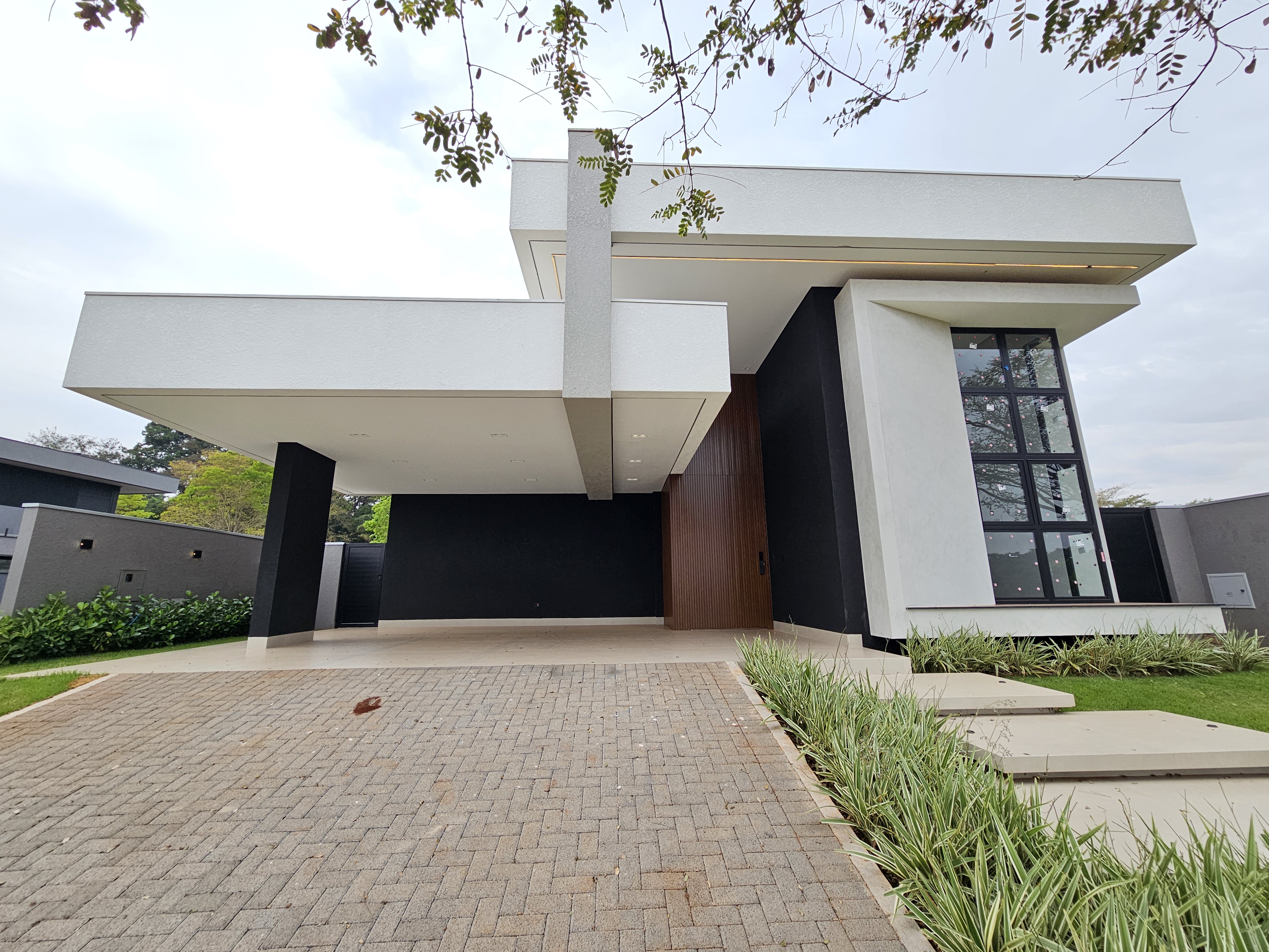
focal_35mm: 13
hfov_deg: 106.2
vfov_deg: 89.9
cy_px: 476
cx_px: 634
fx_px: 477
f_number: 2.2
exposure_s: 1/1073
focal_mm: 2.2
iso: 50
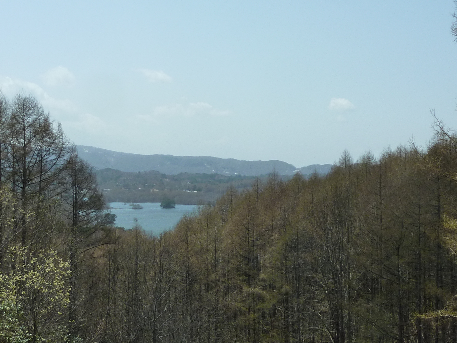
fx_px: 766
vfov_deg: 25.2
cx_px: 228
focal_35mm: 58
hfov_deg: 33.2
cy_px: 172
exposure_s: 1/500
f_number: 5.6
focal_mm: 5.3
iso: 125
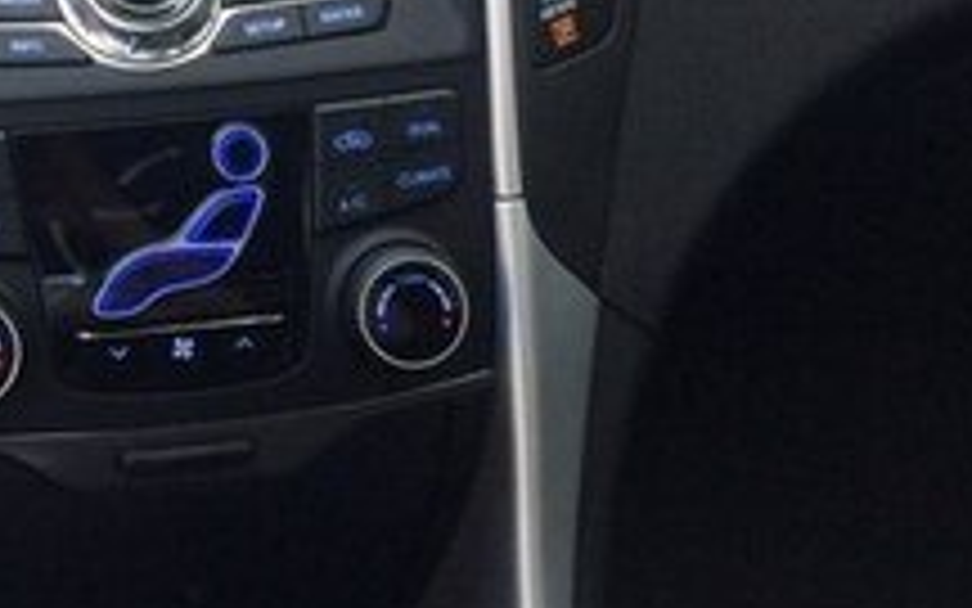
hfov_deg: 20.7
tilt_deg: -25.0
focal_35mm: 94
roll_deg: +0.3
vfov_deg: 13.5
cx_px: -180
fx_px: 2490
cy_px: -124
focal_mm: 4.15
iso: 50
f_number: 2.2
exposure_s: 1/33
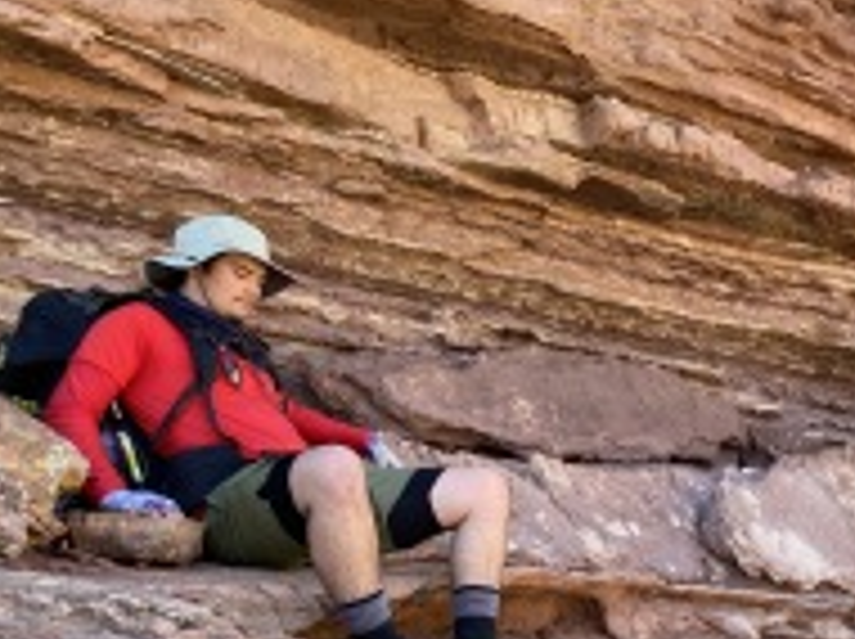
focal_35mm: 50
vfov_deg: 28.4
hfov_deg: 36.3
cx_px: 742
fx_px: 1233
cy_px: 513
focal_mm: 4.25
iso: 32
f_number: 1.8
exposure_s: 1/165
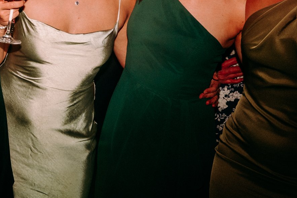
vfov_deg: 18.8
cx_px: -5
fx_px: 586
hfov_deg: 26.8
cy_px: 9
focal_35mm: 71
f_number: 9
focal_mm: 25
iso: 640
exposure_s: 1/20
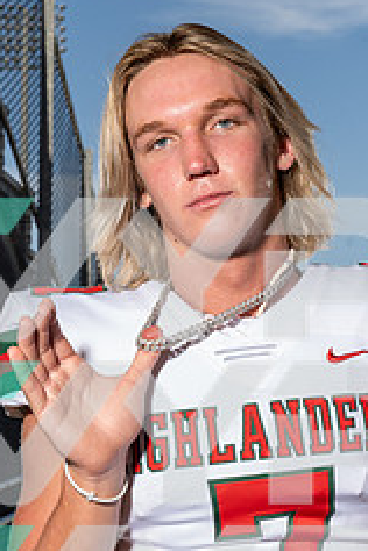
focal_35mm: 91
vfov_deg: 22.1
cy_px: 435
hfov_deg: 15.0
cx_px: 242
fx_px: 1395
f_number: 10
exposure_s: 1/250
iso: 160
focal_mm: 48
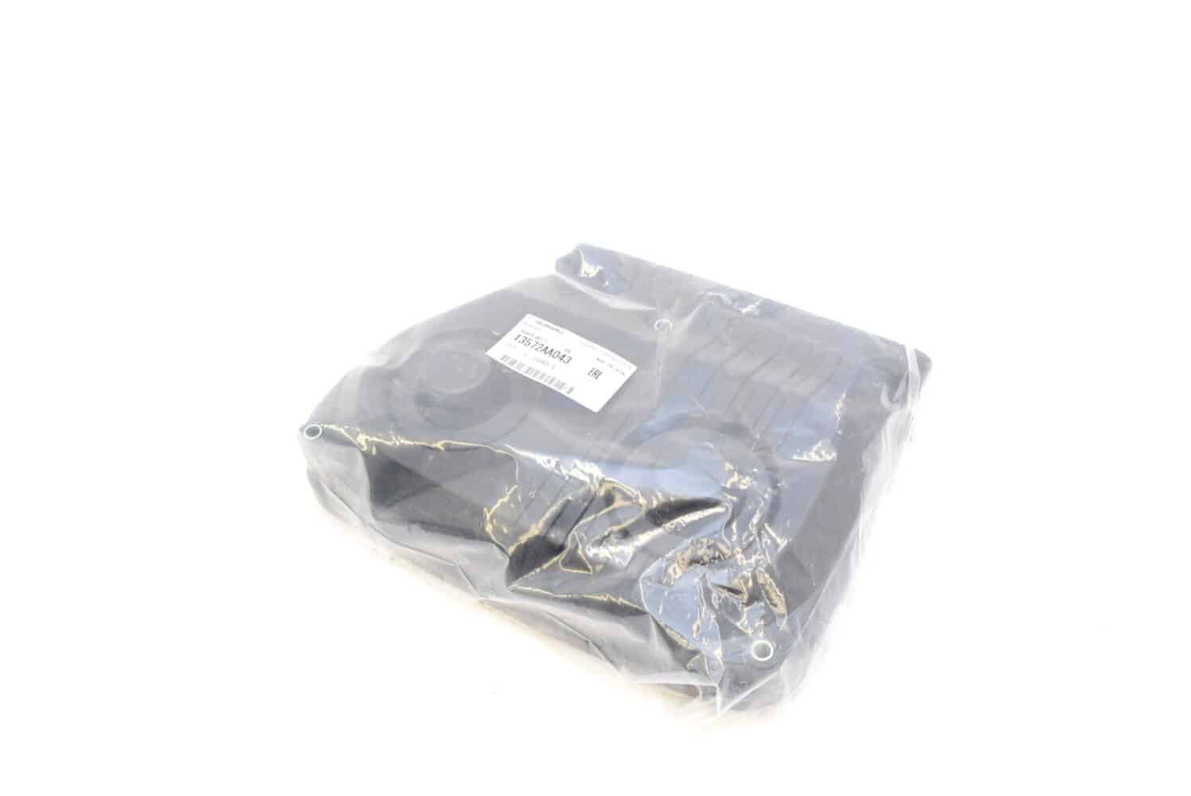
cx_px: 596
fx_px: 1142
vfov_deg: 38.4
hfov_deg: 55.1
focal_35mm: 34
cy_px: 398
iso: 400
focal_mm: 23
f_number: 5.6
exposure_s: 1/125
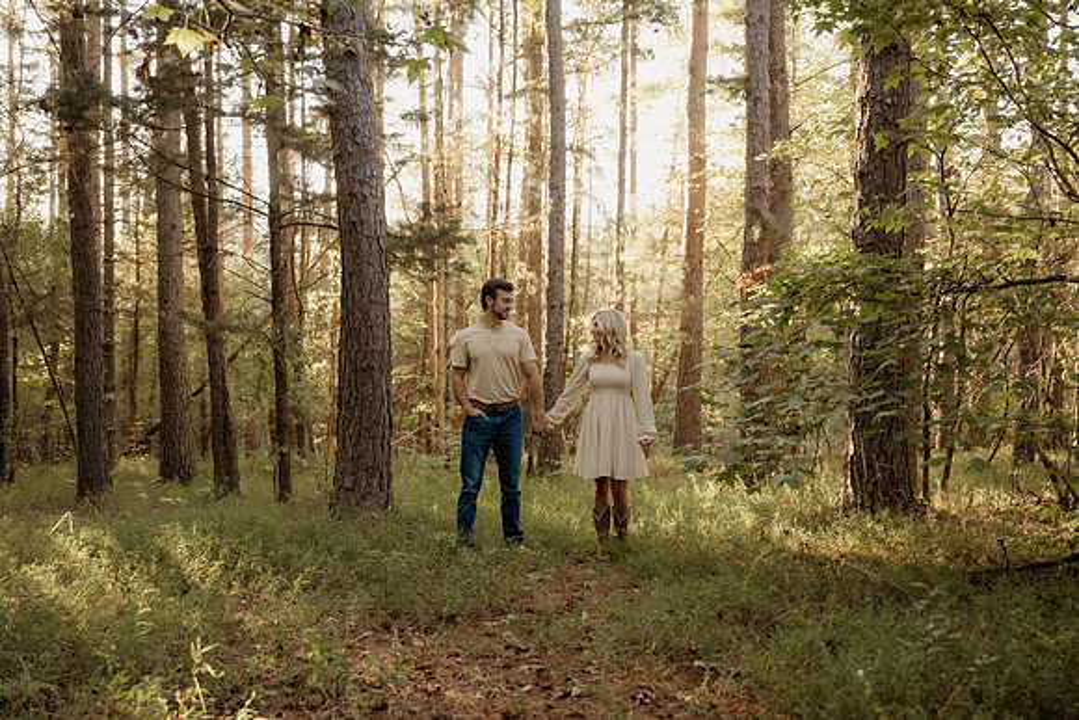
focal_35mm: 36
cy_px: 385
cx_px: 497
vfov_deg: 36.6
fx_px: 1087
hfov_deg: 52.7
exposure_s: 1/160
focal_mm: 33.5
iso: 500
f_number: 2.8
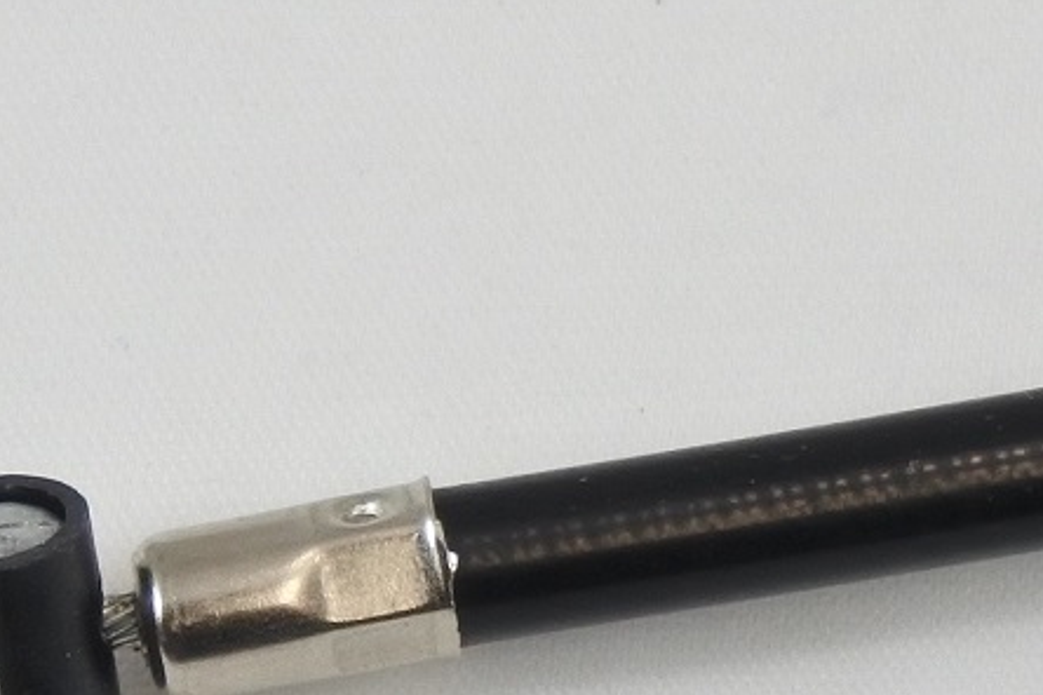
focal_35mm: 297
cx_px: 937
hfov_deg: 6.9
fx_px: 8604
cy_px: 414
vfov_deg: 4.6
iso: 500
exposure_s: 1/125
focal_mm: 29.4
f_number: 5.6
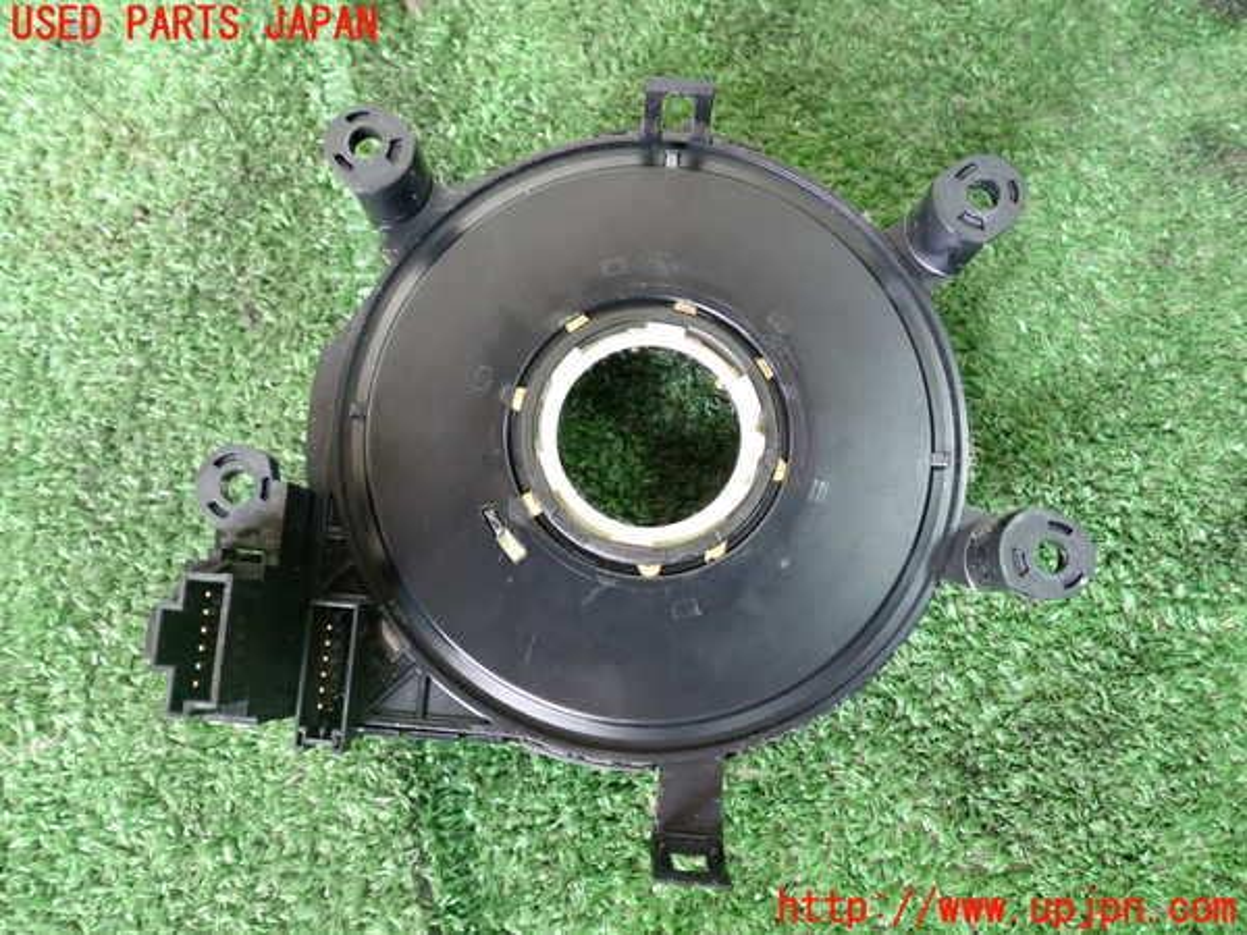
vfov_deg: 46.8
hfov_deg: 60.0
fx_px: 1081
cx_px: 624
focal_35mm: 30
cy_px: 468
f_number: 2.3
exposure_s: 1/30
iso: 320
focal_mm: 5.4
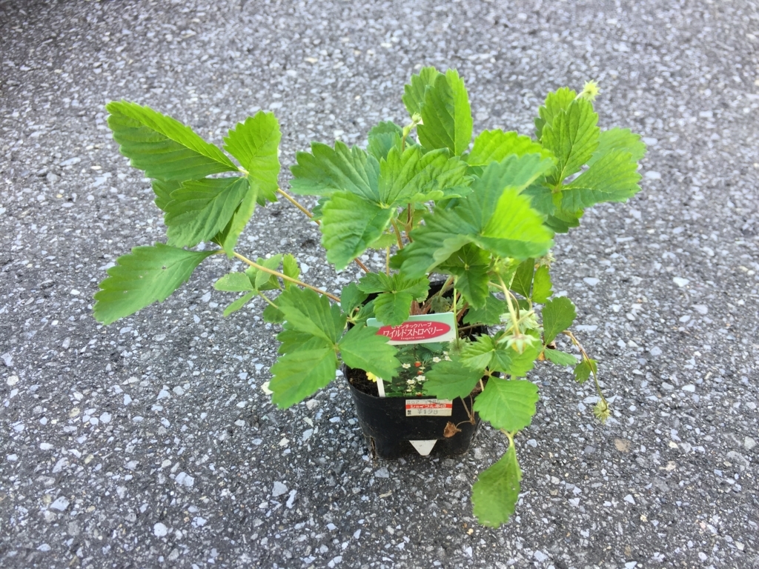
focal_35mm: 29
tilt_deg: -44.5
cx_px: 380
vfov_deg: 48.2
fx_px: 636
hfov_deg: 61.7
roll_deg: +0.9
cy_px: 284
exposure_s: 1/120
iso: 32
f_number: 2.2
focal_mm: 4.15
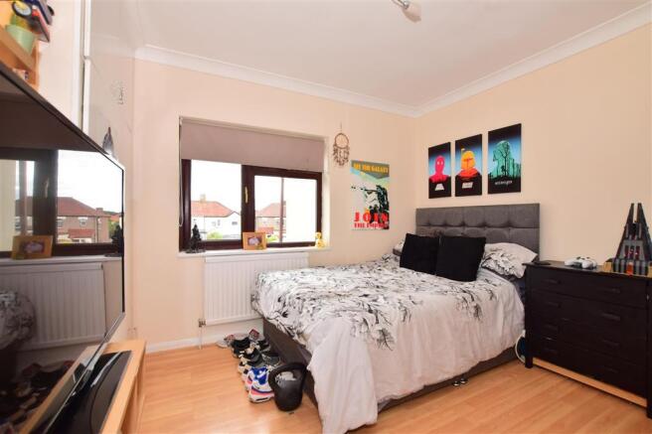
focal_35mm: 15
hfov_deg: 100.4
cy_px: 217
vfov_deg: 77.3
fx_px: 272
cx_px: 326
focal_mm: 10
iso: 400
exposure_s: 1/100
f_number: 7.1
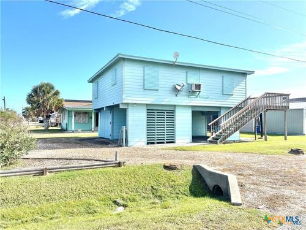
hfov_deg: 67.3
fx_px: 230
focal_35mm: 26
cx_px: 153
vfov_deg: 53.1
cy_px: 115
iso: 50
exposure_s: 1/3534
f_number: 1.6
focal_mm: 5.96
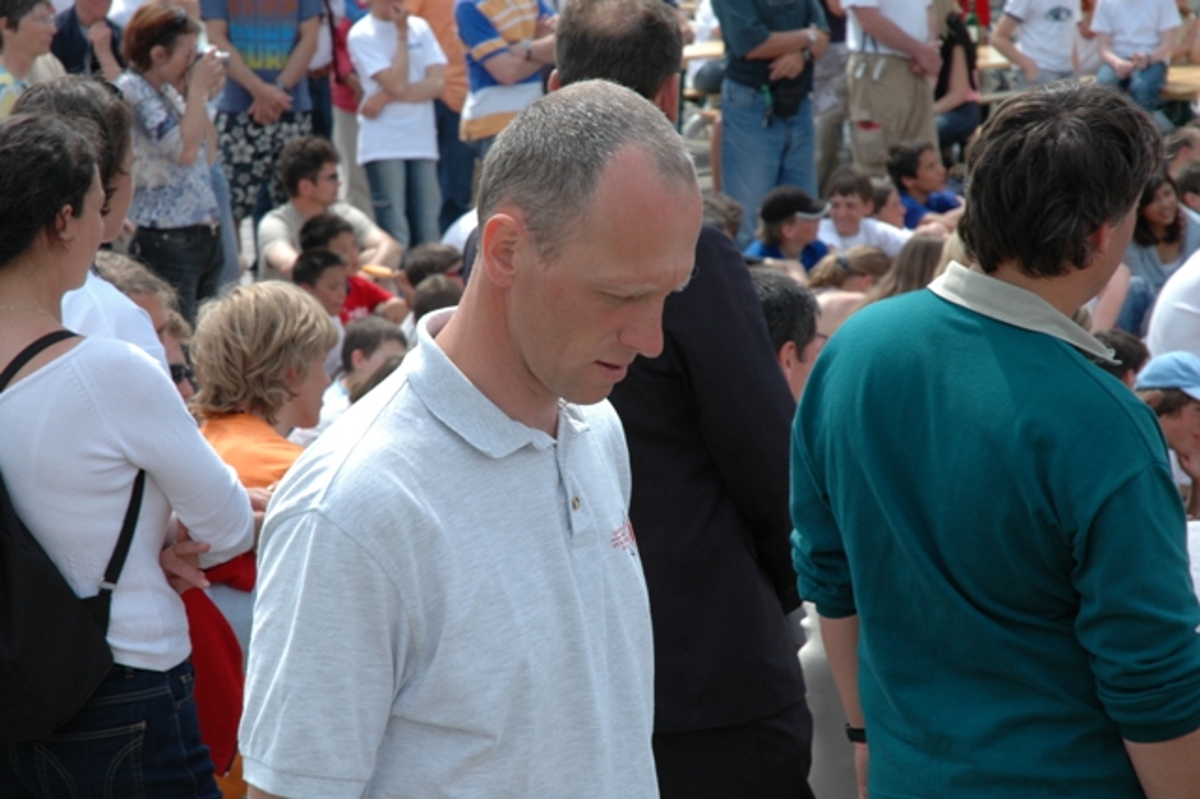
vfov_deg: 13.0
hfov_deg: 19.5
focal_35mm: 105
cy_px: 400
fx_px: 3498
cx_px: 600
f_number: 9
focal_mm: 70
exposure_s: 1/320
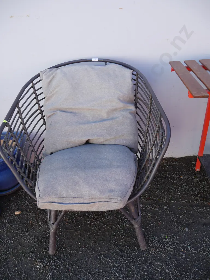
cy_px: 140
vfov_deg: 63.4
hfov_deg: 49.8
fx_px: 226
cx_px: 105
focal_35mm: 28
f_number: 4.5
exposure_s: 1/160
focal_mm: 14
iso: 200
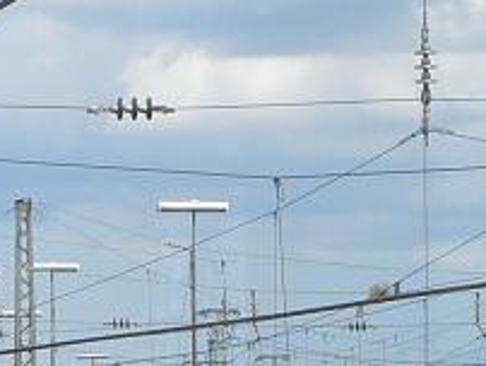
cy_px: 602
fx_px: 5890
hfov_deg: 4.7
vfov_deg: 3.5
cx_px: 200
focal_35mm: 419
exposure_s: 1/400
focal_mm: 17.7
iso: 80
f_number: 5.6
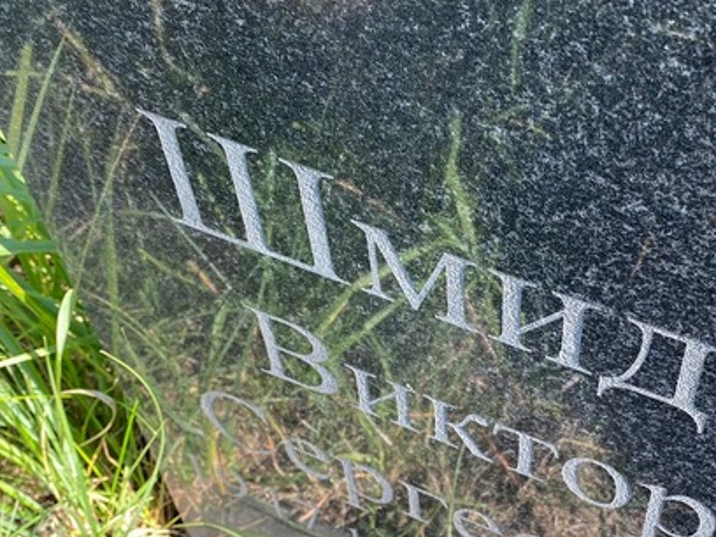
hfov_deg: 36.7
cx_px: 526
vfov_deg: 28.4
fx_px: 1055
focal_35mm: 51
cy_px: 349
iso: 32
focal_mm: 4.25
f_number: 1.8
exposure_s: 1/288
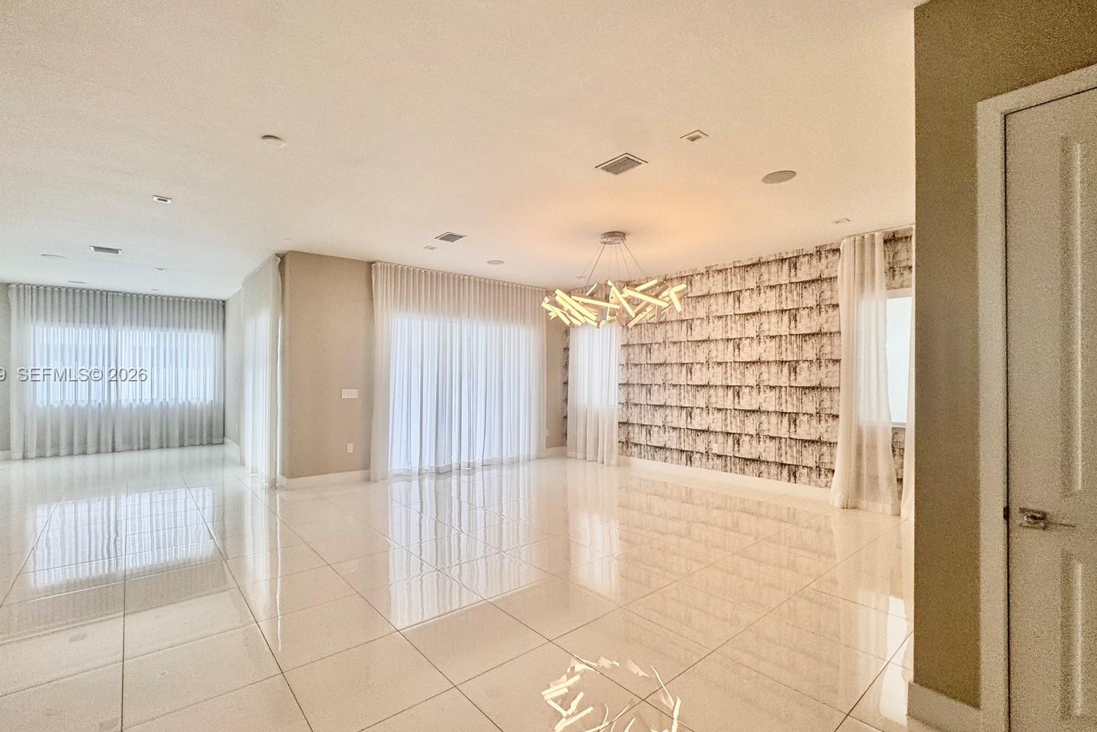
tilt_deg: +1.1
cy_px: 375
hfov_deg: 96.6
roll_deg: -1.6
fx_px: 488
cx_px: 515
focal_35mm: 16
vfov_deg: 73.7
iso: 80
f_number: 2.2
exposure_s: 1/120
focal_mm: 2.22
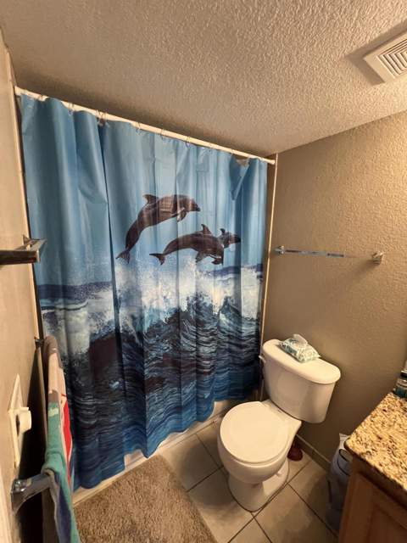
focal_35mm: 13
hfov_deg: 89.9
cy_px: 272
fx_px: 204
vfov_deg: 106.2
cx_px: 204
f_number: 1.8
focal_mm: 1.57
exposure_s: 1/60
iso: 640
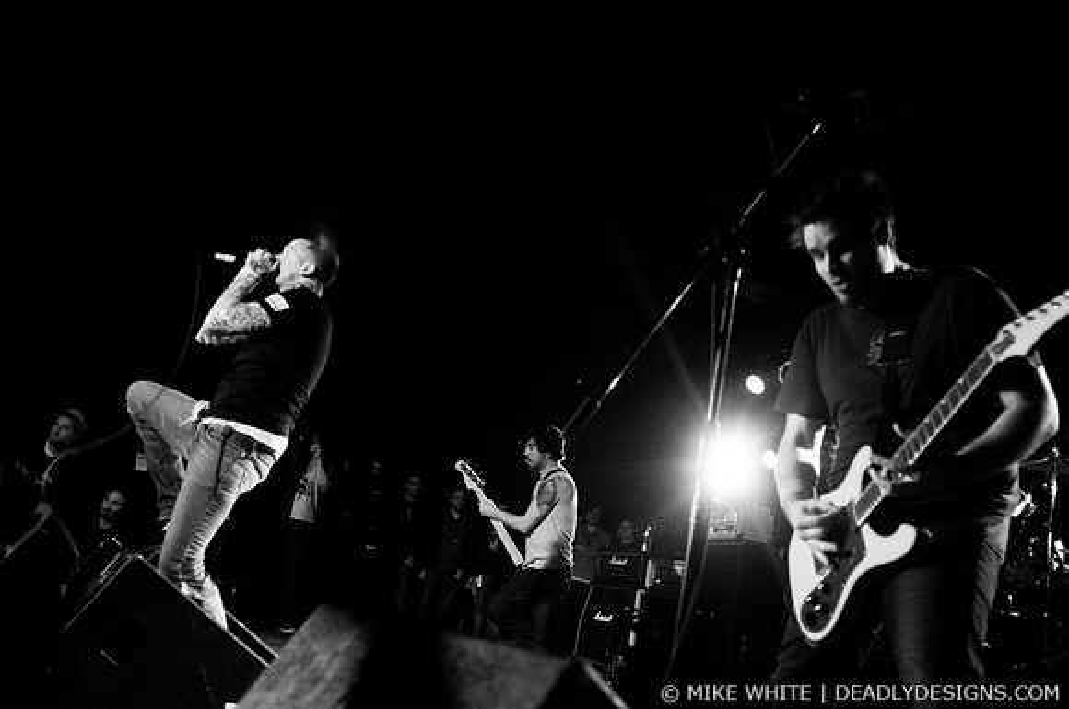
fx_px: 890
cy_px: 354
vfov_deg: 43.5
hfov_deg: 62.0
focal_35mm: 30
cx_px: 534
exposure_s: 1/160
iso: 1000
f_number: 2.8
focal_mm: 20
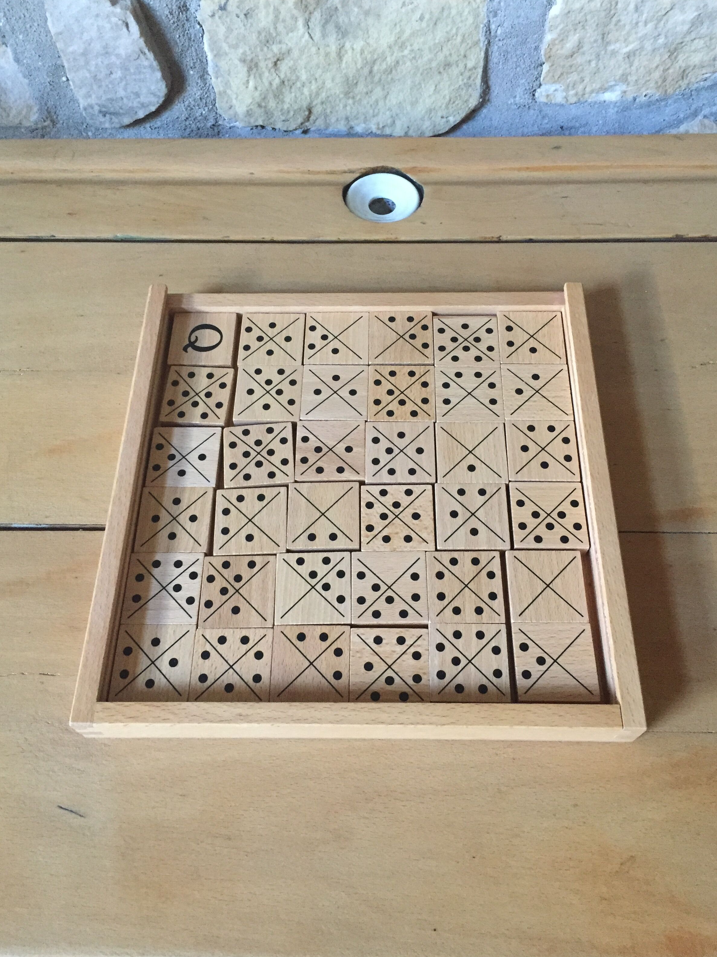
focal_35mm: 30
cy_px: 467
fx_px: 829
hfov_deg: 46.8
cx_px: 361
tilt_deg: -61.7
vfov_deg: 60.0
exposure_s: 1/17
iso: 320
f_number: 2.2
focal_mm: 4.15
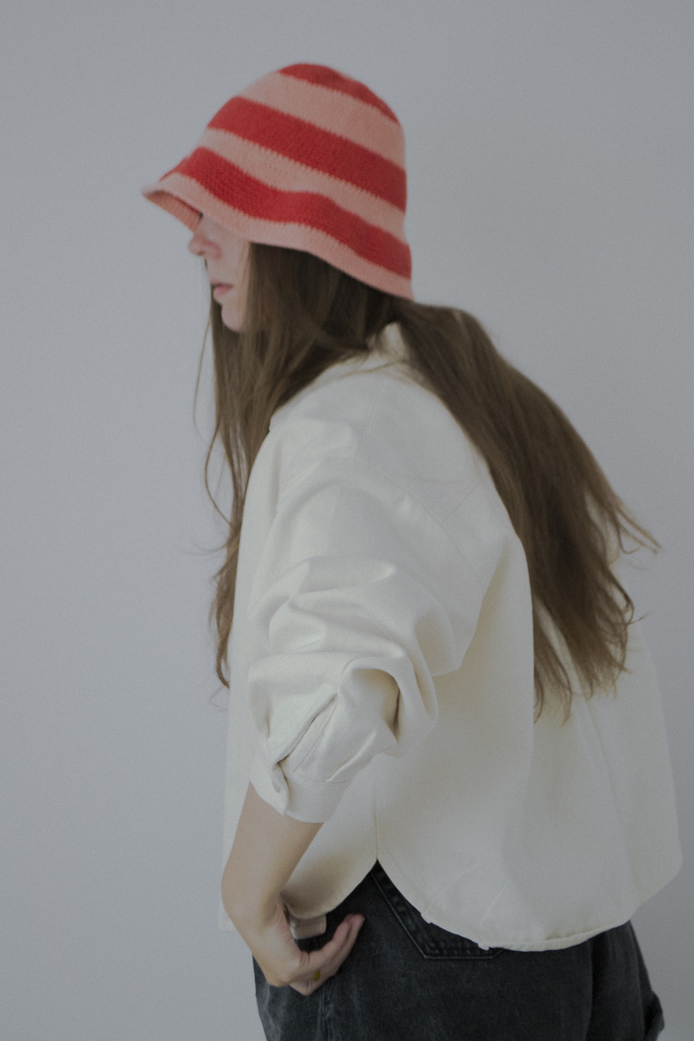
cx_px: 347
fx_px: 2386
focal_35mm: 82
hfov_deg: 16.5
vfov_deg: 24.6
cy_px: 520
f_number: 5.6
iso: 200
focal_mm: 55
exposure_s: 1/80
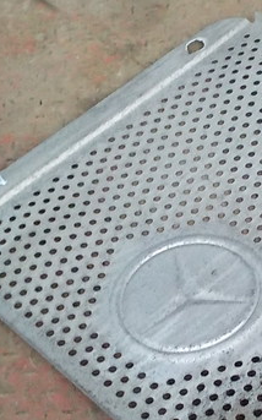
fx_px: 1064
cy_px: 284
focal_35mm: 93
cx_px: 283
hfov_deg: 13.8
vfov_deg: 22.2
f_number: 4.2
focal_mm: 6.4
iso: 800
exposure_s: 1/20
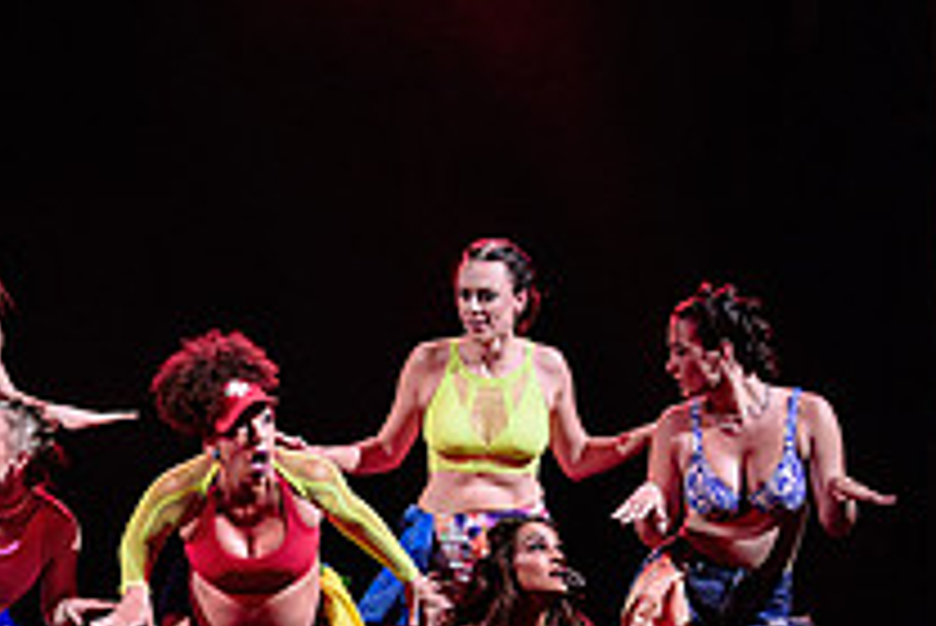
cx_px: 183
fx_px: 5958
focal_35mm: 229
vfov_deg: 6.0
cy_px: 347
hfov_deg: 9.0
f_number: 2.8
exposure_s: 1/250
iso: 1600
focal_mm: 82
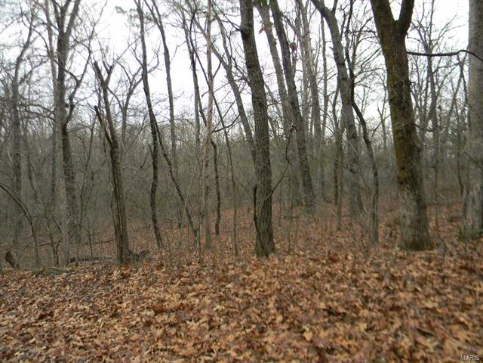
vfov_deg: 49.7
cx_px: 242
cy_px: 182
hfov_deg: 63.4
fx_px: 391
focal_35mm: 28
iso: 80
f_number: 3.5
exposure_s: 1/91
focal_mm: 5
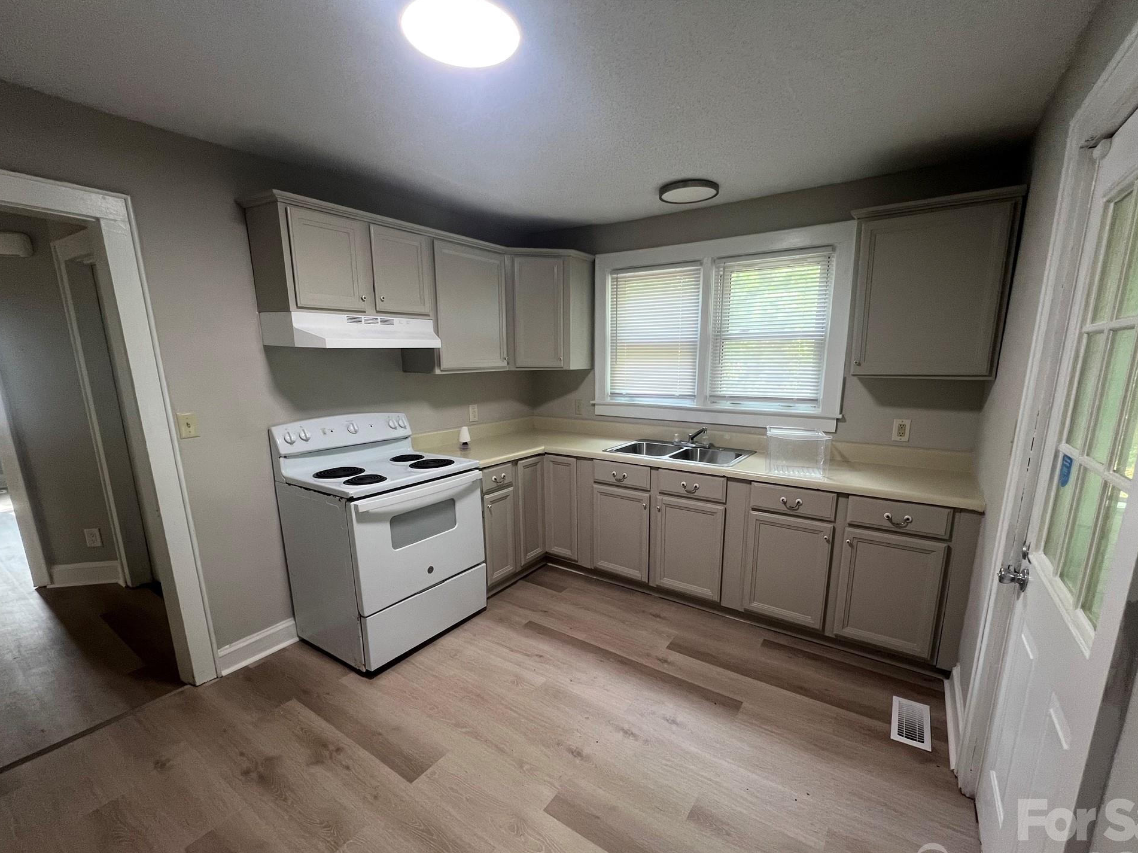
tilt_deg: -12.8
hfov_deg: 102.0
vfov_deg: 85.5
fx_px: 460
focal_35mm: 14
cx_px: 596
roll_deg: -0.4
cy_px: 457
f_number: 1.8
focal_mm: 1.57
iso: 160
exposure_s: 1/60
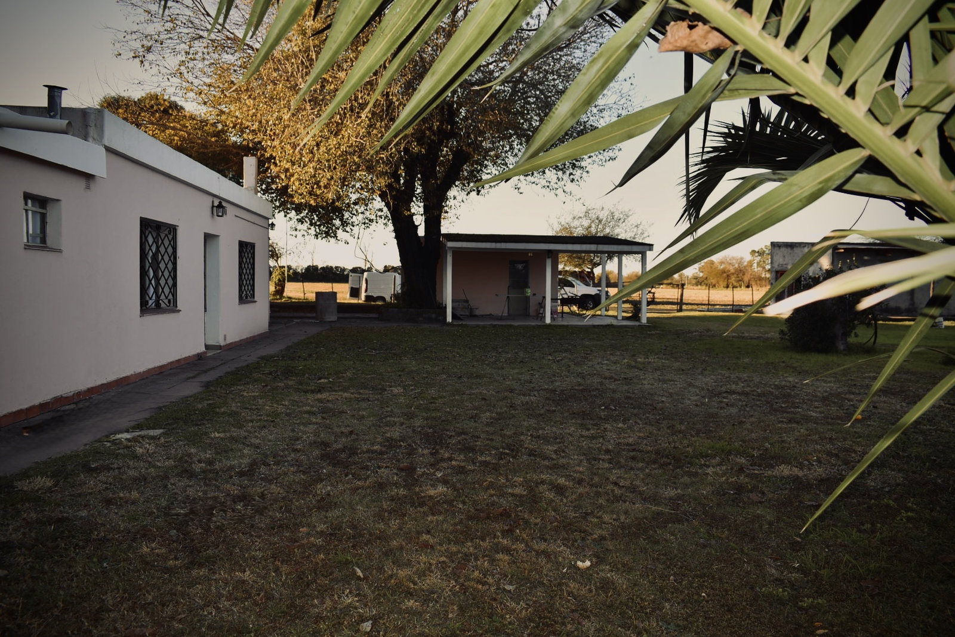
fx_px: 716
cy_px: 318
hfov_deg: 67.4
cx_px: 478
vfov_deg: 47.9
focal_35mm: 27
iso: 110
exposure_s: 1/125
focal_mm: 18
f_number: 5.6
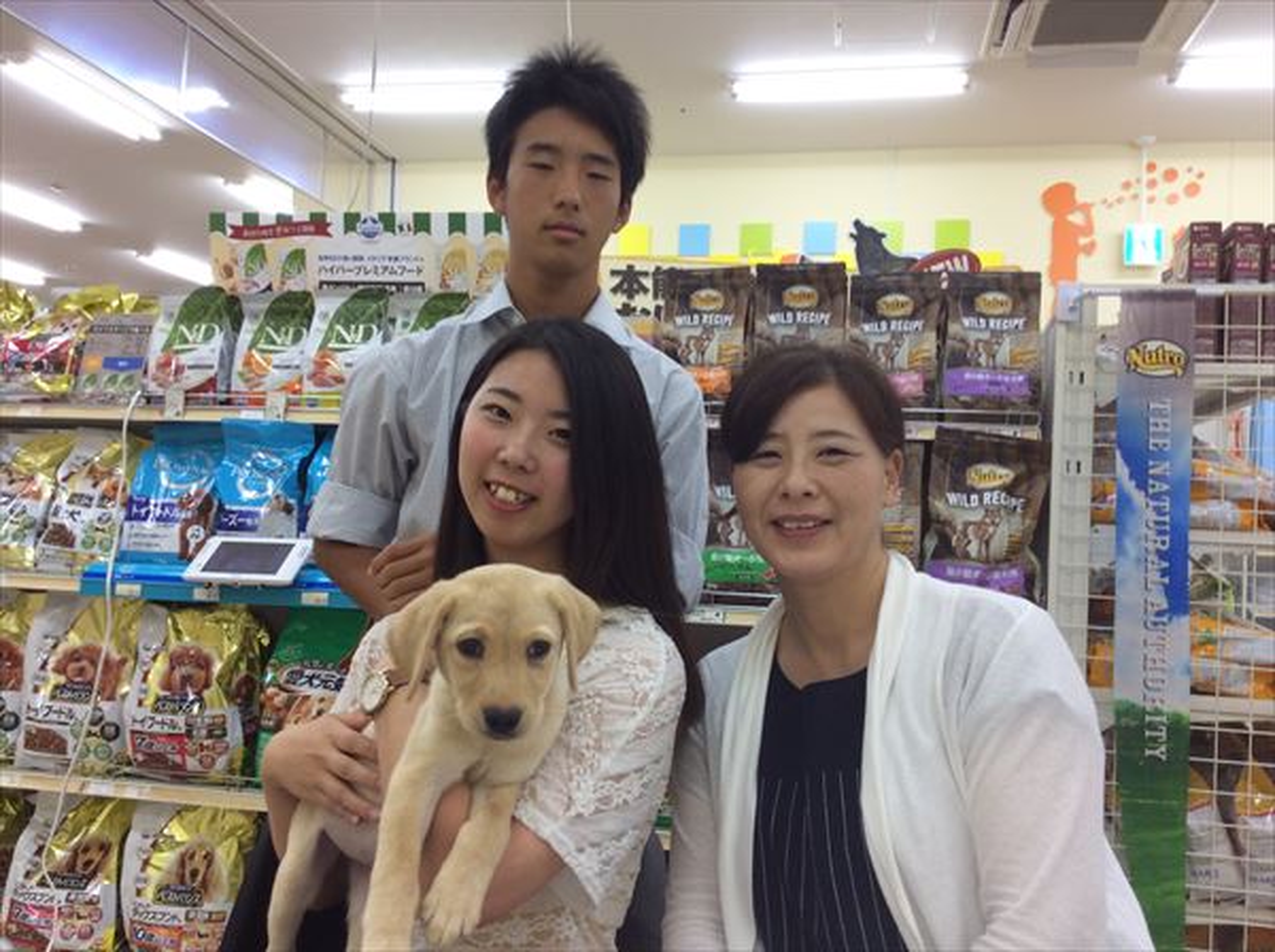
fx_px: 1177
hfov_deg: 56.9
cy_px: 476
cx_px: 638
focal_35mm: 32
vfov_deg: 44.0
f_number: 2.4
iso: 40
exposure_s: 1/30
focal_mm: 3.3
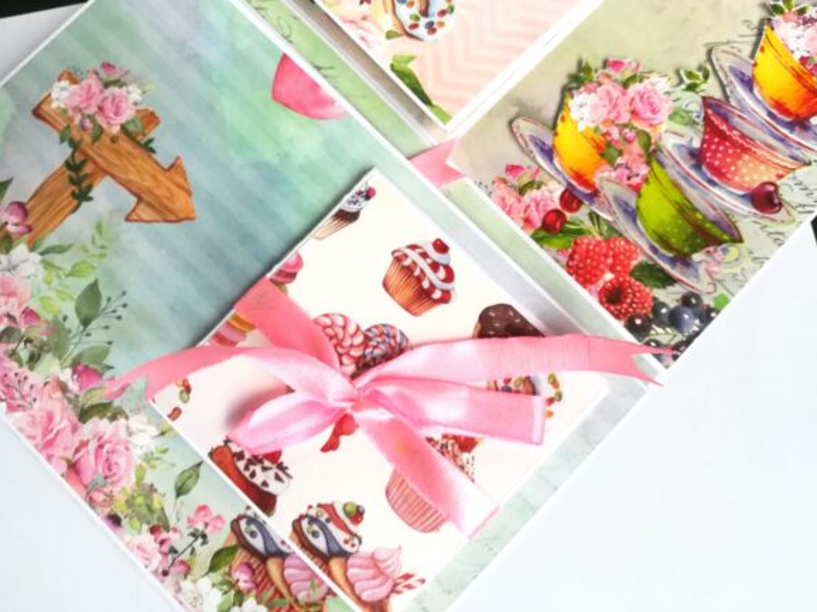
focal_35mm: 27
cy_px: 295
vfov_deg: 51.3
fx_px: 637
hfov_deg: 65.3
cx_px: 416
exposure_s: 1/30
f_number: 2.2
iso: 160
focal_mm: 3.83
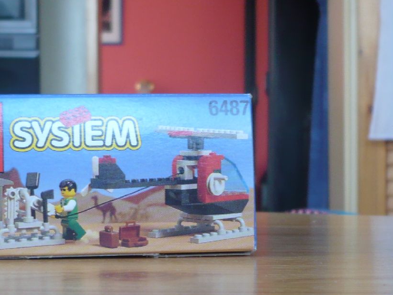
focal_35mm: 84
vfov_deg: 17.6
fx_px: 954
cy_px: 180
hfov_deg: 23.2
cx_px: 142
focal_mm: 5.8
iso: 100
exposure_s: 1/30
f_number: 2.8
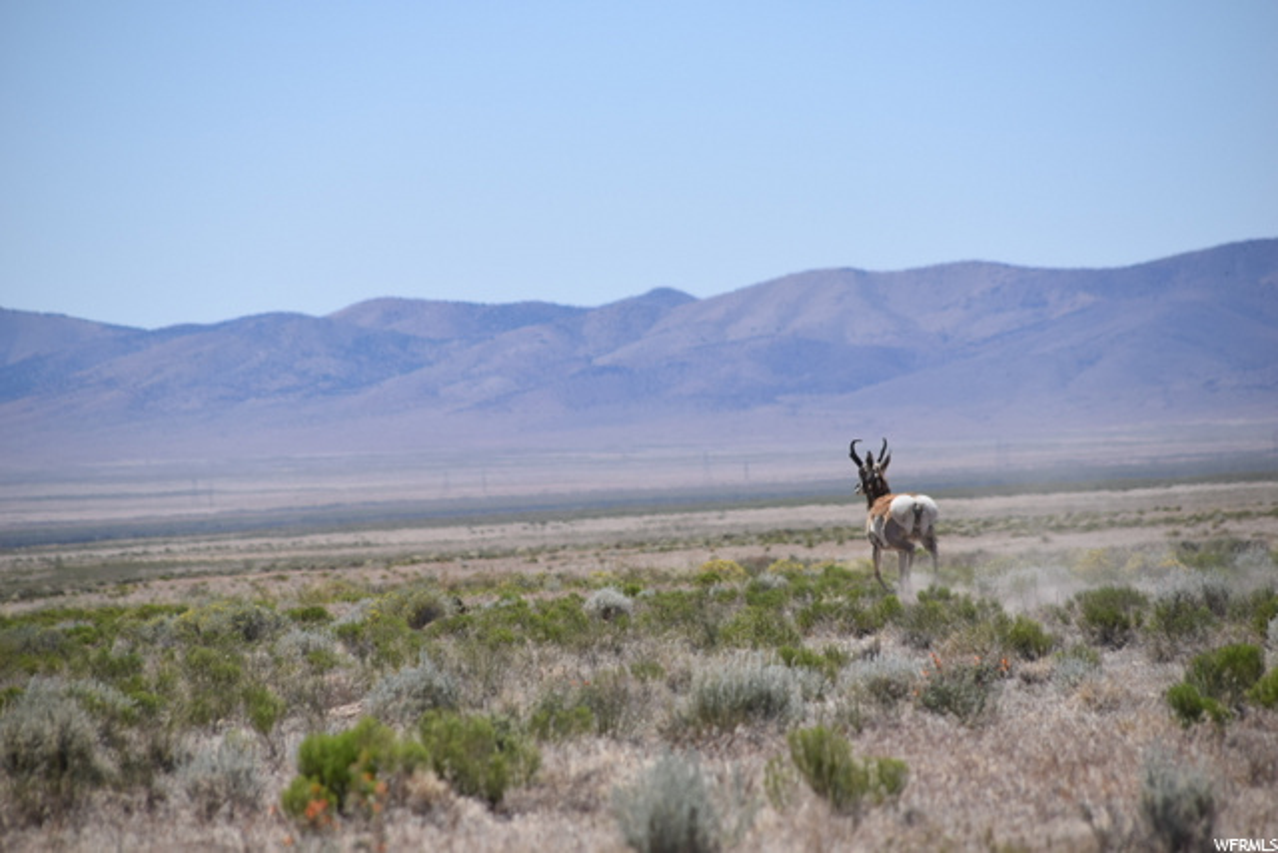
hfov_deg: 7.4
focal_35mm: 278
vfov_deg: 5.0
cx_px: 639
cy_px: 426
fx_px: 9853
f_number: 6
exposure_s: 1/2000
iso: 320
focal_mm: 185
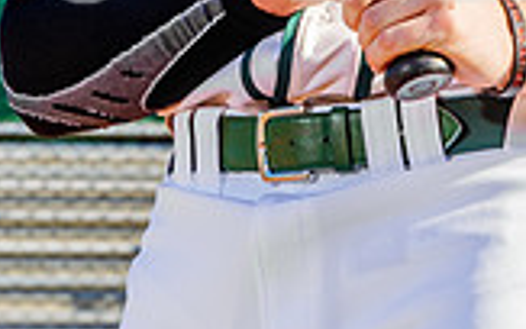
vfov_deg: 3.7
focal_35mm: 349
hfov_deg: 6.0
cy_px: -303
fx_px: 5005
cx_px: 297
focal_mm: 70
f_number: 10
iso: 100
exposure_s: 1/125
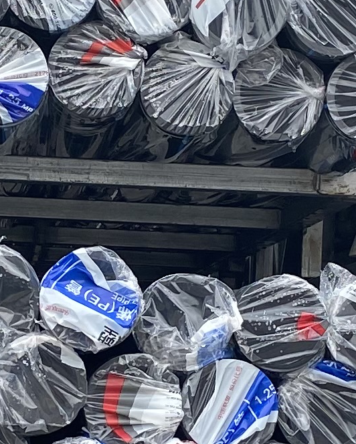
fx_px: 2026
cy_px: 331
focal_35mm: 154
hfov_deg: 10.0
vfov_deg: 12.5
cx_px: 103
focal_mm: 4.25
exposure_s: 1/685
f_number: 1.8
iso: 32
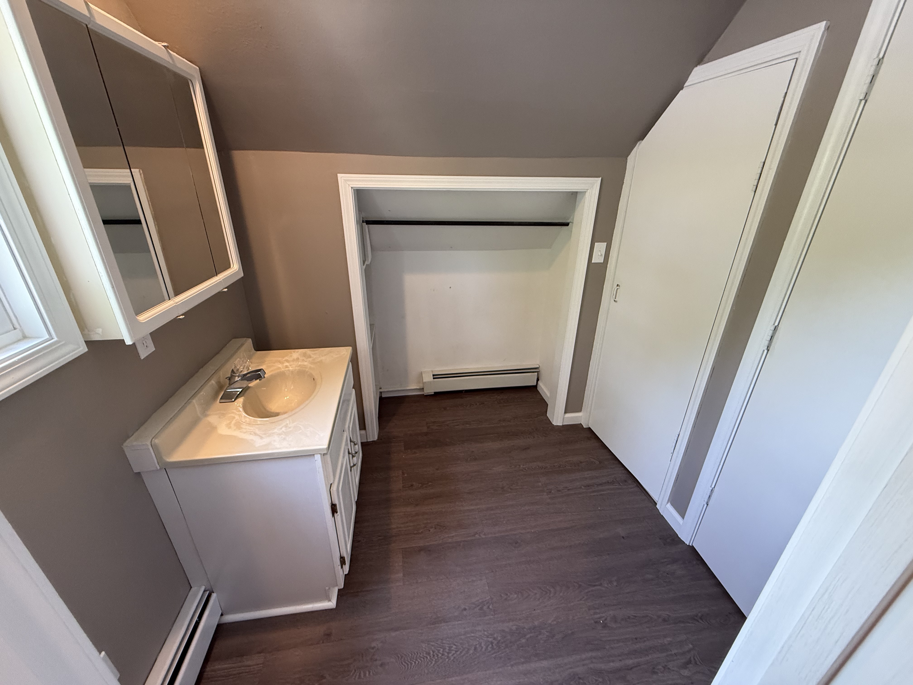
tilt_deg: -21.6
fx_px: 369
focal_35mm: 14
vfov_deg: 85.7
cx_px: 456
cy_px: 342
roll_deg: -1.2
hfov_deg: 102.1
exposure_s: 1/60
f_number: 2.2
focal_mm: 2.22
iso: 250
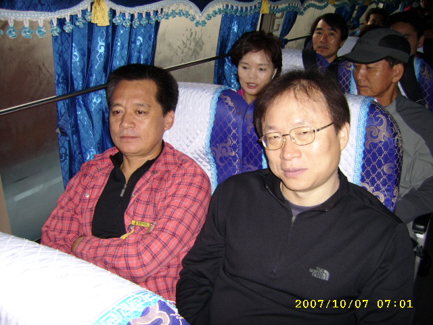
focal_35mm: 35
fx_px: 438
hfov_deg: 52.6
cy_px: 162
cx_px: 216
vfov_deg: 40.7
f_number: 2.8
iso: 142
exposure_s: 1/30
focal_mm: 5.95
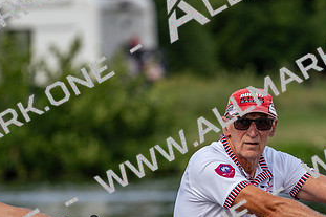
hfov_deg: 3.2
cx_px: 224
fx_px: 5810
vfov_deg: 2.1
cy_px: 197
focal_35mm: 642
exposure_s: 1/1600
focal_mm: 344
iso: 320
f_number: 6.3
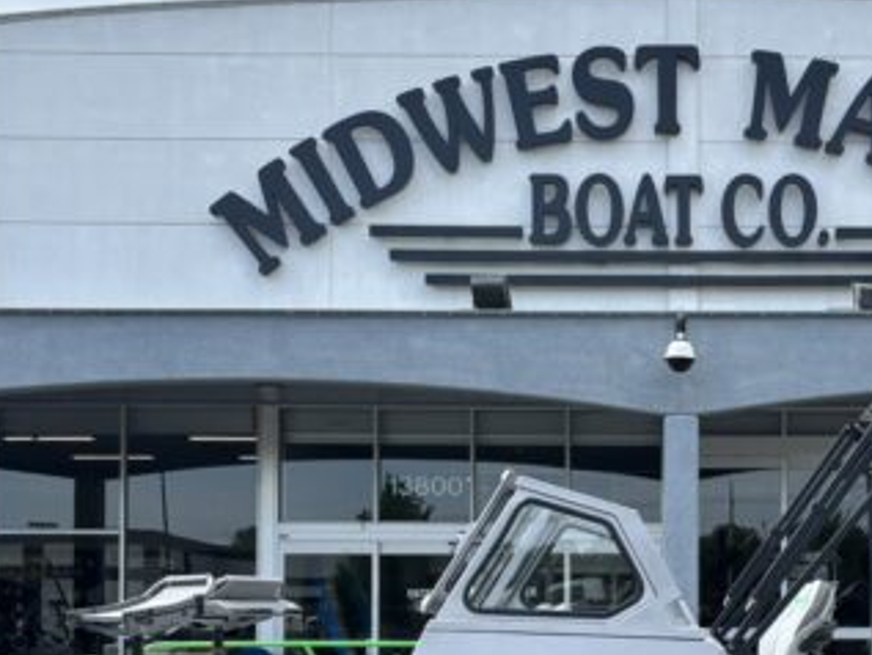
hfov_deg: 30.0
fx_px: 1588
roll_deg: +0.0
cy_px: 581
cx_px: 690
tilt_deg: +1.8
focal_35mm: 63
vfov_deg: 22.8
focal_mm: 5.96
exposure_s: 1/1751
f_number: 1.6
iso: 50
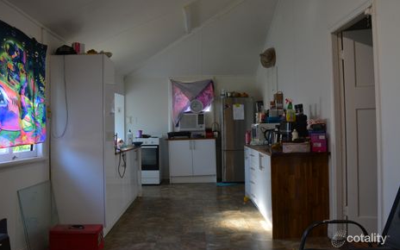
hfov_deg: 58.9
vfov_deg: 38.8
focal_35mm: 33
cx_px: 198
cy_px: 121
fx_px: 354
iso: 400
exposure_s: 1/80
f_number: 4.5
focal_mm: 21
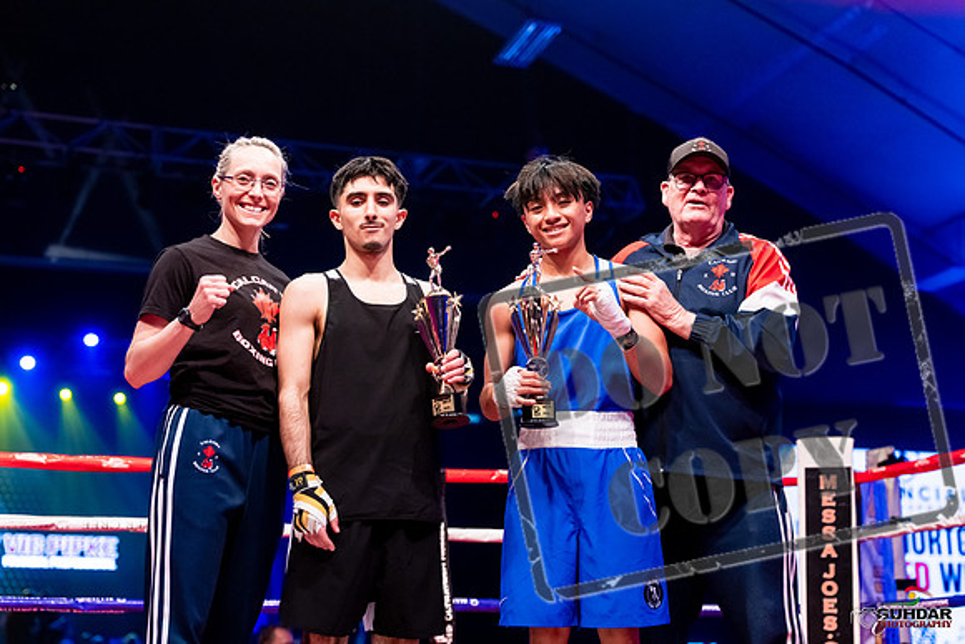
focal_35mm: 60
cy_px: 322
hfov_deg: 33.4
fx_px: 1609
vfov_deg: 22.6
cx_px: 482
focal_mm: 60
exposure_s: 1/400
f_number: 2.8
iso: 4000
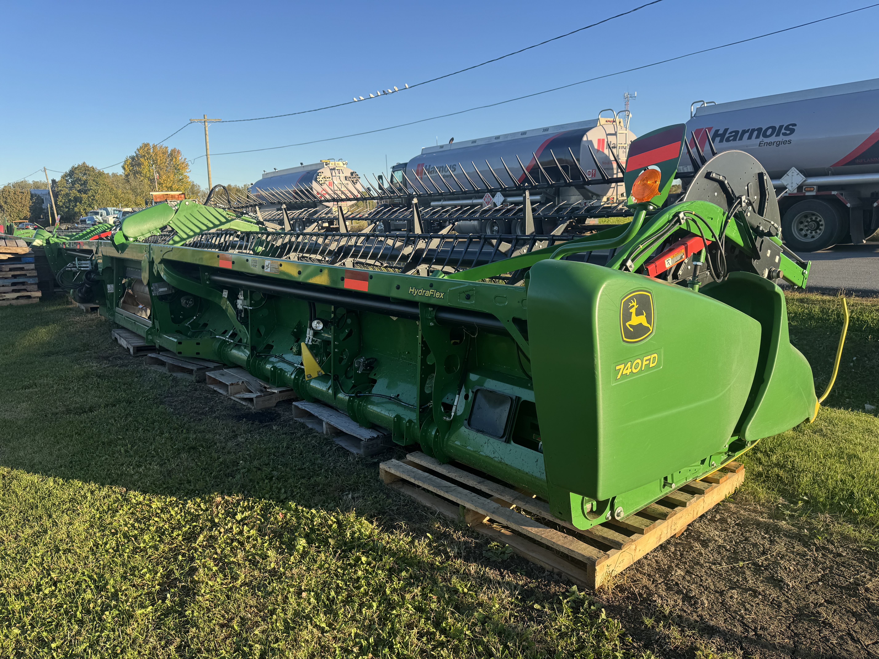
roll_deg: +2.5
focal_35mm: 24
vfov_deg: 56.8
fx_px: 609
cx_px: 440
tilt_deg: -10.6
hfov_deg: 71.6
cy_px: 330
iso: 80
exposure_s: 1/1560
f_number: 1.78
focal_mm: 6.76
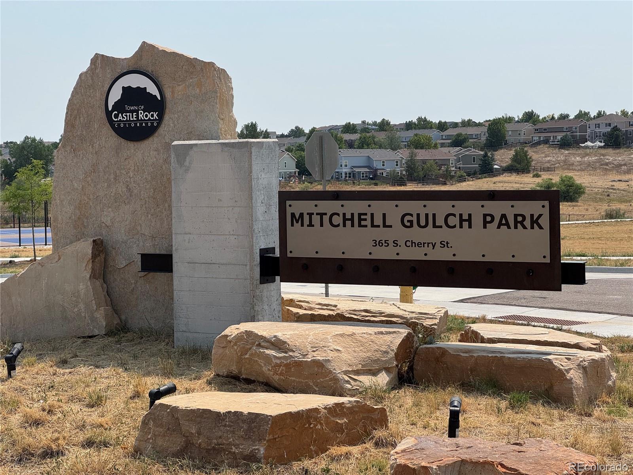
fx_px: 1408
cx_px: 316
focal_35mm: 77
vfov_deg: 19.1
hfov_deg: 25.3
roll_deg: +0.6
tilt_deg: -2.3
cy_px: 238
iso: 25
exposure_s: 1/1508
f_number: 2.8
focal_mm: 9
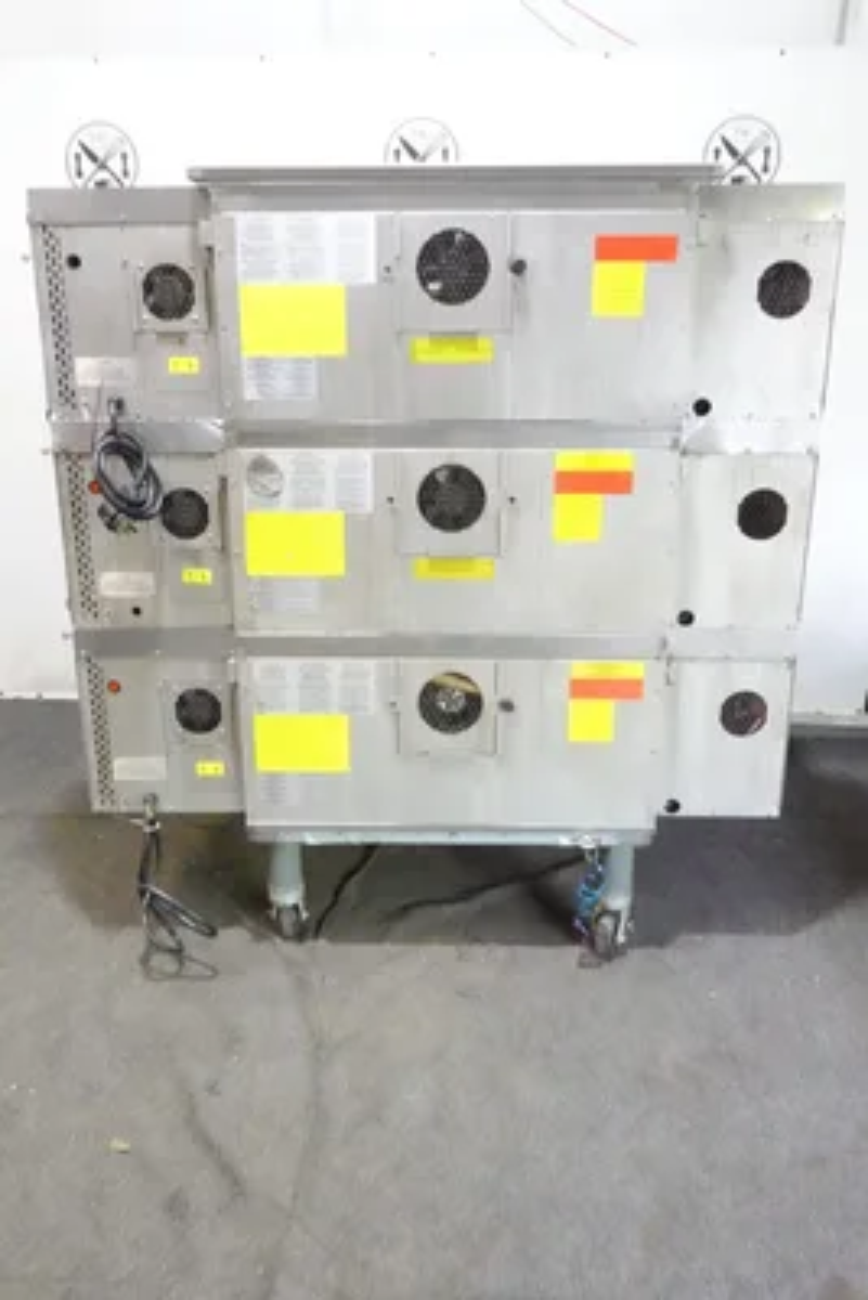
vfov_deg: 65.5
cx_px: 434
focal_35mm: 28
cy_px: 650
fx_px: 1012
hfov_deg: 46.4
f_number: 10
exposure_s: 1/20
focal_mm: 10.38
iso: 6400
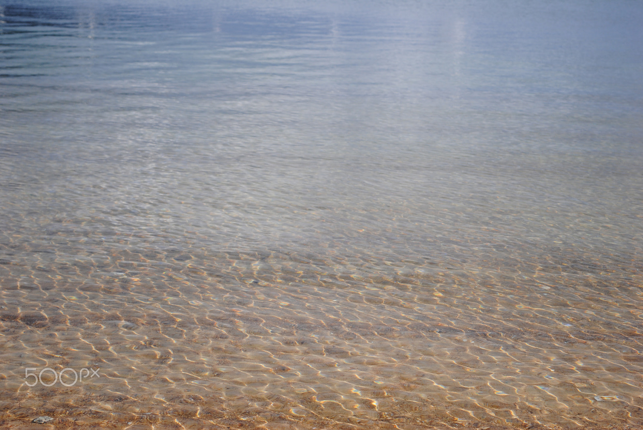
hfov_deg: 28.0
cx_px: 322
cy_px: 215
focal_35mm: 72
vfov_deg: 19.0
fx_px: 1288
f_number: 6.3
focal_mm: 48
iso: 100
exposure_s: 1/160
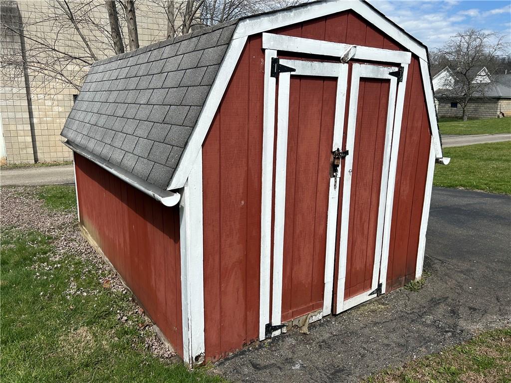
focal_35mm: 26
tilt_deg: -13.5
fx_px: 384
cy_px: 192
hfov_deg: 67.3
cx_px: 256
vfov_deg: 53.1
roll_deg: -1.3
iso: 50
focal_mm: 5.7
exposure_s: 1/4630
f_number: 1.5
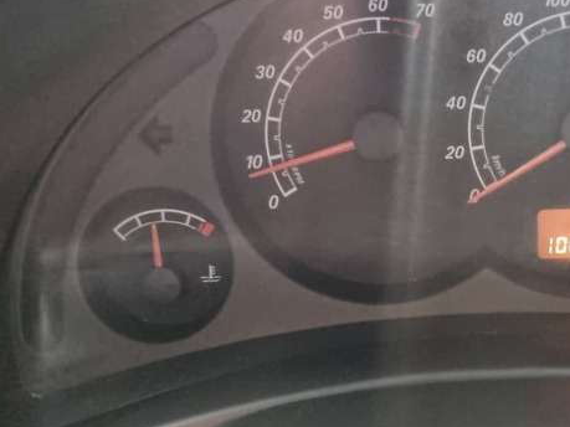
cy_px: 232
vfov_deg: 25.2
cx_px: 427
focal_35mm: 58
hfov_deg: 32.6
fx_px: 955
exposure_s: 1/30
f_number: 1.8
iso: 1250
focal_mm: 5.4
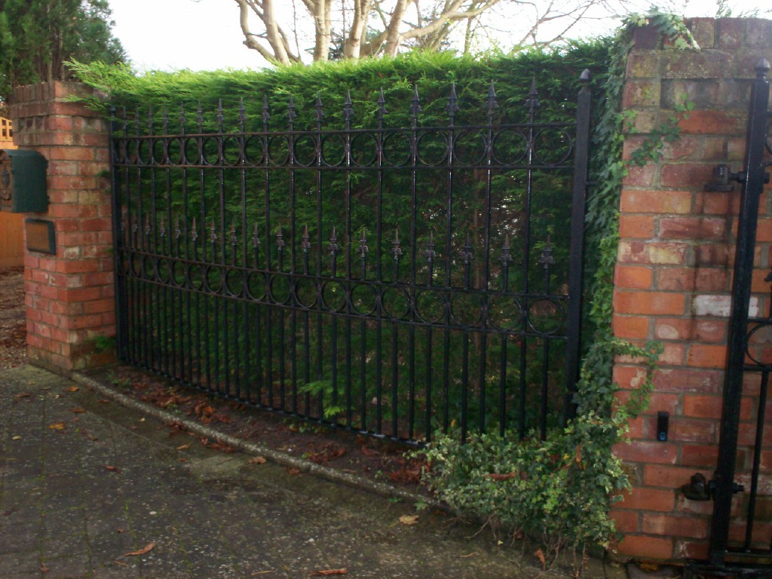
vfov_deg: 39.7
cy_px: 290
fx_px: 803
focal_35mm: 36
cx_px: 386
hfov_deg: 51.4
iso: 140
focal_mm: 6
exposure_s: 1/60
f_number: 4.5
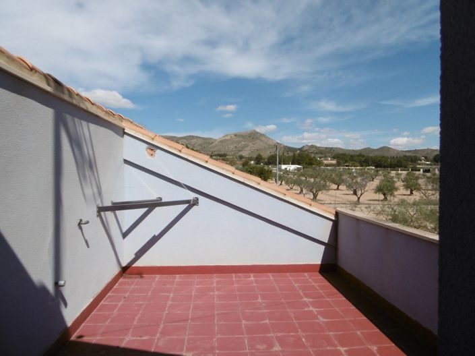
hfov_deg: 71.6
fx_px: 329
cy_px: 178
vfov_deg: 56.8
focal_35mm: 24
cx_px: 238
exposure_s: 1/400
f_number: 7.8
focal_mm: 4.3
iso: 100
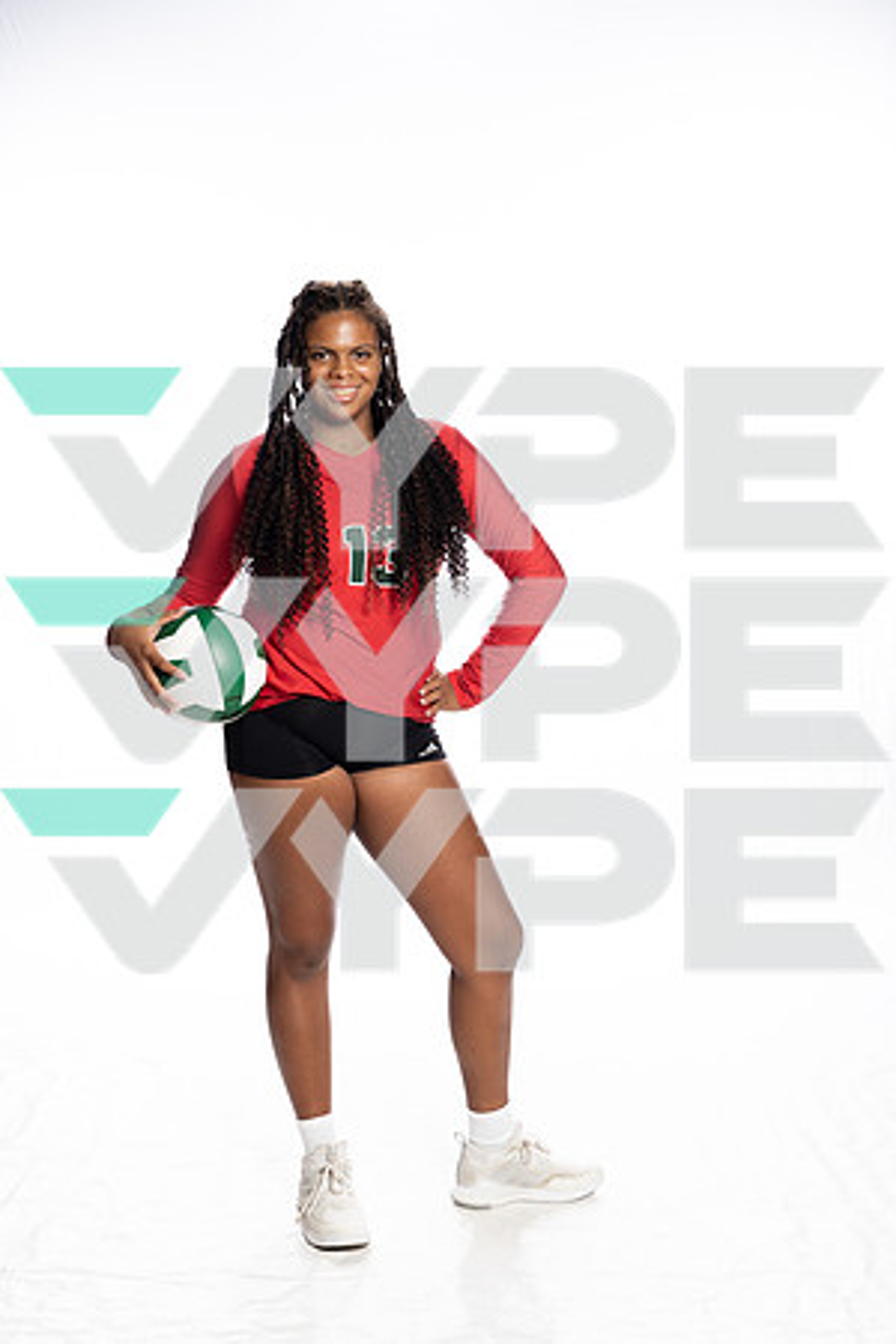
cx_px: 448
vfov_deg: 39.6
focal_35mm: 50
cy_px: 672
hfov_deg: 27.0
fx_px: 1867
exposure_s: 1/250
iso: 400
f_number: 8
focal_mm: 50
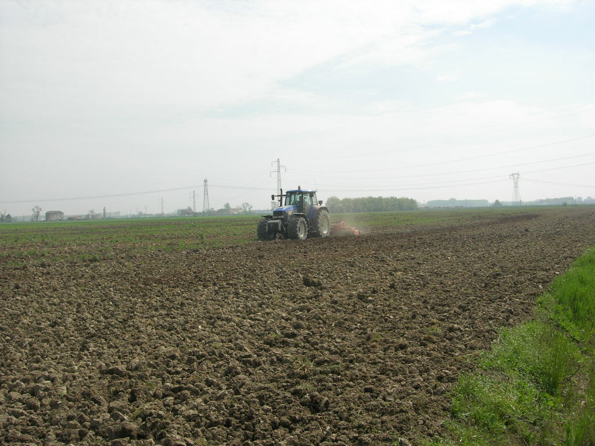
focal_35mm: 38
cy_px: 223
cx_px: 298
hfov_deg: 49.0
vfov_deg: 37.7
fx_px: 653
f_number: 4.8
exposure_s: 1/933
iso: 64
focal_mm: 7.8
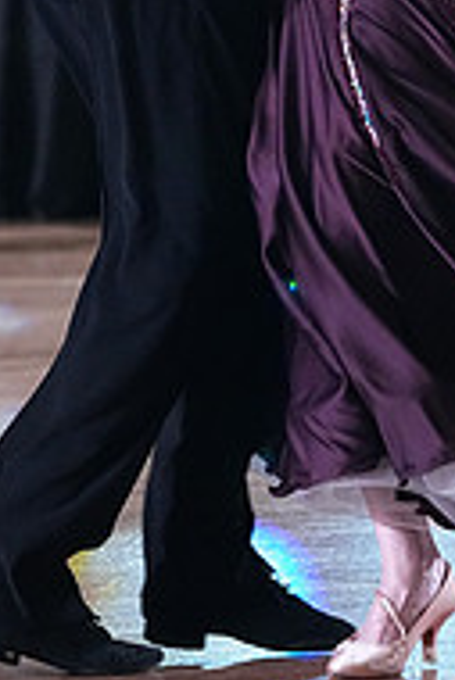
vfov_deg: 3.9
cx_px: 342
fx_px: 9915
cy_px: -154
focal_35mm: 524
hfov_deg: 2.6
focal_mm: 172
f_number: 5
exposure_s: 1/400
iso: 6400
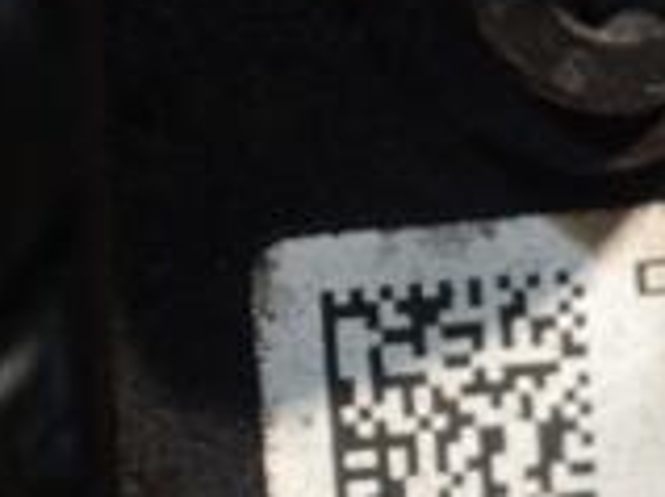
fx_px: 5736
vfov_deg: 5.0
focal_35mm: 299
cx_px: 824
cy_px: 309
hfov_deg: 6.6
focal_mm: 55
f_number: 5.6
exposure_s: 1/30
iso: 800
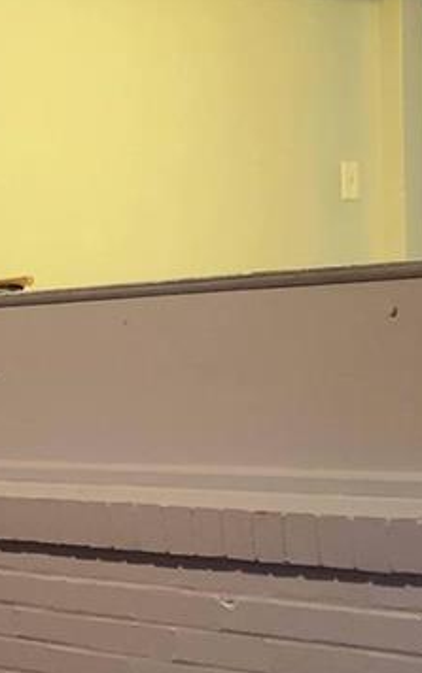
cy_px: 552
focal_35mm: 100
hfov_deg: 12.0
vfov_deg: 20.5
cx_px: -354
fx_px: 1837
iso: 100
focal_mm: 3.99
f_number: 1.8
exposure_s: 1/9
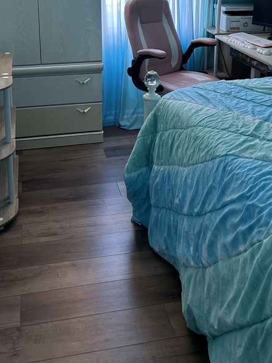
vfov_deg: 38.6
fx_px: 492
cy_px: 64
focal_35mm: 47
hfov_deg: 30.9
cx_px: 135
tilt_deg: -14.0
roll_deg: +0.2
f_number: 1.5
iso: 100
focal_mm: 5.7
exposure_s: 1/120
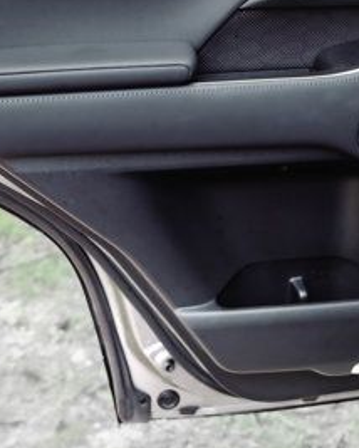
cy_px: 108
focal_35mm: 54
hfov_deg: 28.1
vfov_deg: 34.0
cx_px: 215
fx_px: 716
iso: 640
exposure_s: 1/250
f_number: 3.2
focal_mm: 24
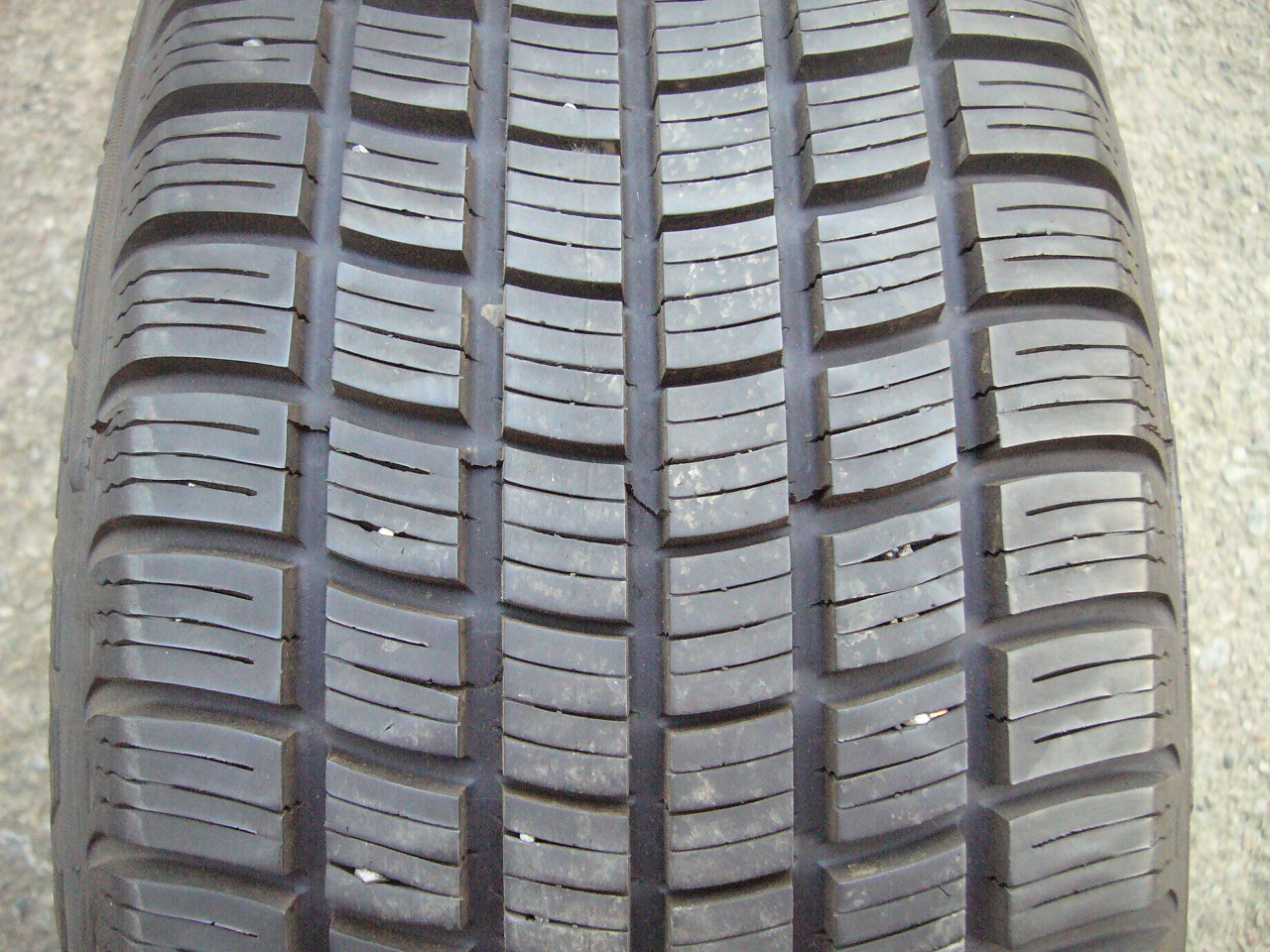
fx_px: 1284
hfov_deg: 52.6
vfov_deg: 40.7
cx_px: 635
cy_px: 476
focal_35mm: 35
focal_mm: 5.8
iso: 400
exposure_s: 1/50
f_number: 2.8
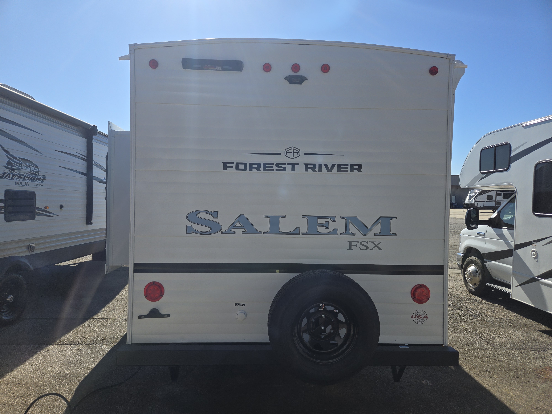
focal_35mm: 23
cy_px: 207
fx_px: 367
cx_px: 276
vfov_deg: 58.9
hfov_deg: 73.9
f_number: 1.8
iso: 25
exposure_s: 1/1874
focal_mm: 5.4
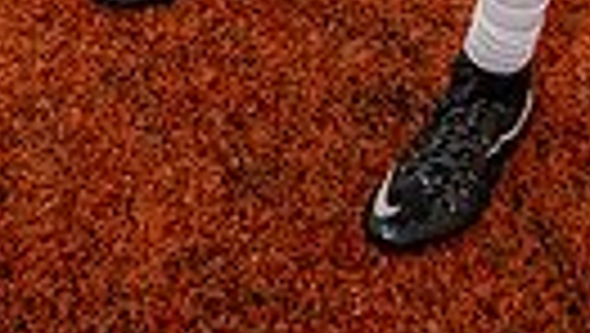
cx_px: 419
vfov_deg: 8.5
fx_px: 1864
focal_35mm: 119
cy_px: -662
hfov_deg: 17.9
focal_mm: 33
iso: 100
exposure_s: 1/250
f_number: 5.6
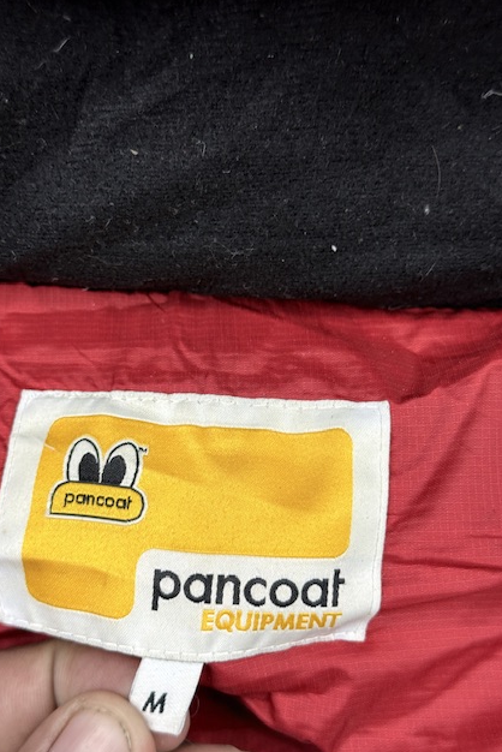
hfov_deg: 26.5
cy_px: 380
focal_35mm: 51
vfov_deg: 38.9
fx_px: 1065
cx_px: 227
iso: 50
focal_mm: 6.76
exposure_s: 1/100
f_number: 1.78
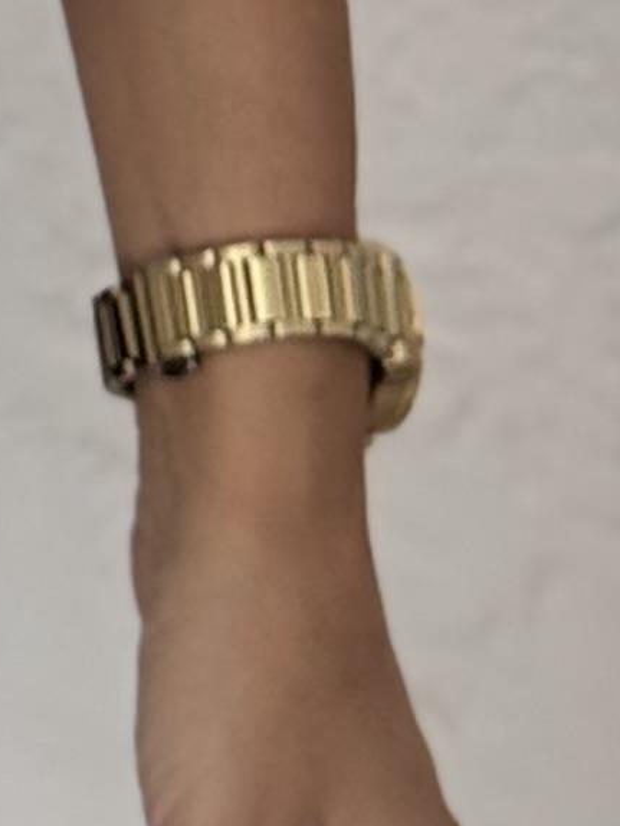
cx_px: -931
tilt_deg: -8.8
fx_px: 8042
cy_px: -1543
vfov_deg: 5.6
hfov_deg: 4.3
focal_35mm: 337
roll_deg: +1.0
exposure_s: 1/349
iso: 64
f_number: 1.78
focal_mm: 6.76
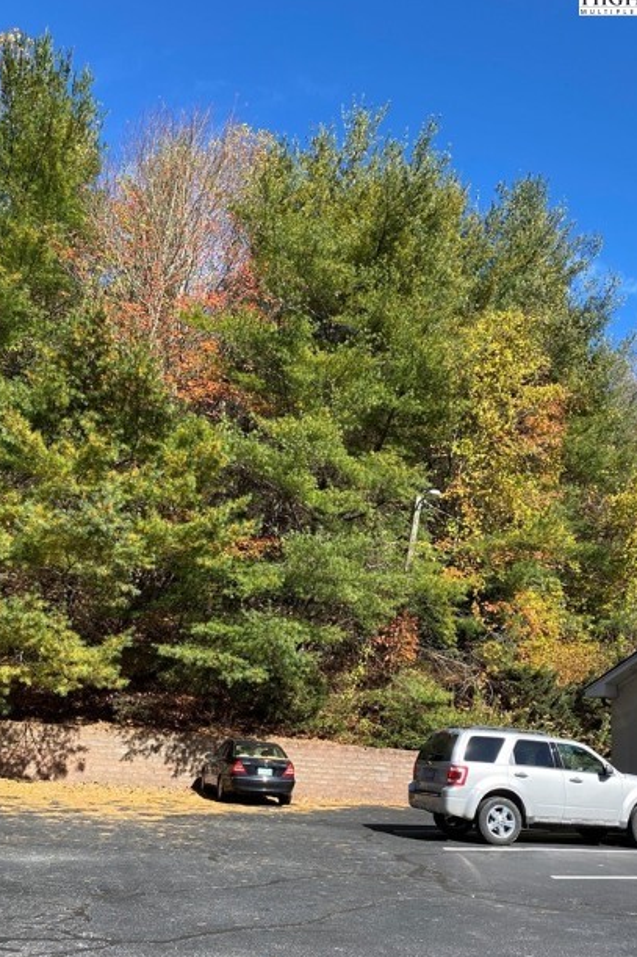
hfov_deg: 38.9
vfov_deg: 55.4
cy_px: 572
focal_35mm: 34
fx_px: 903
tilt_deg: +14.3
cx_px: 308
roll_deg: -3.9
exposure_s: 1/1103
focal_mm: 4.25
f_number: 1.8
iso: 32
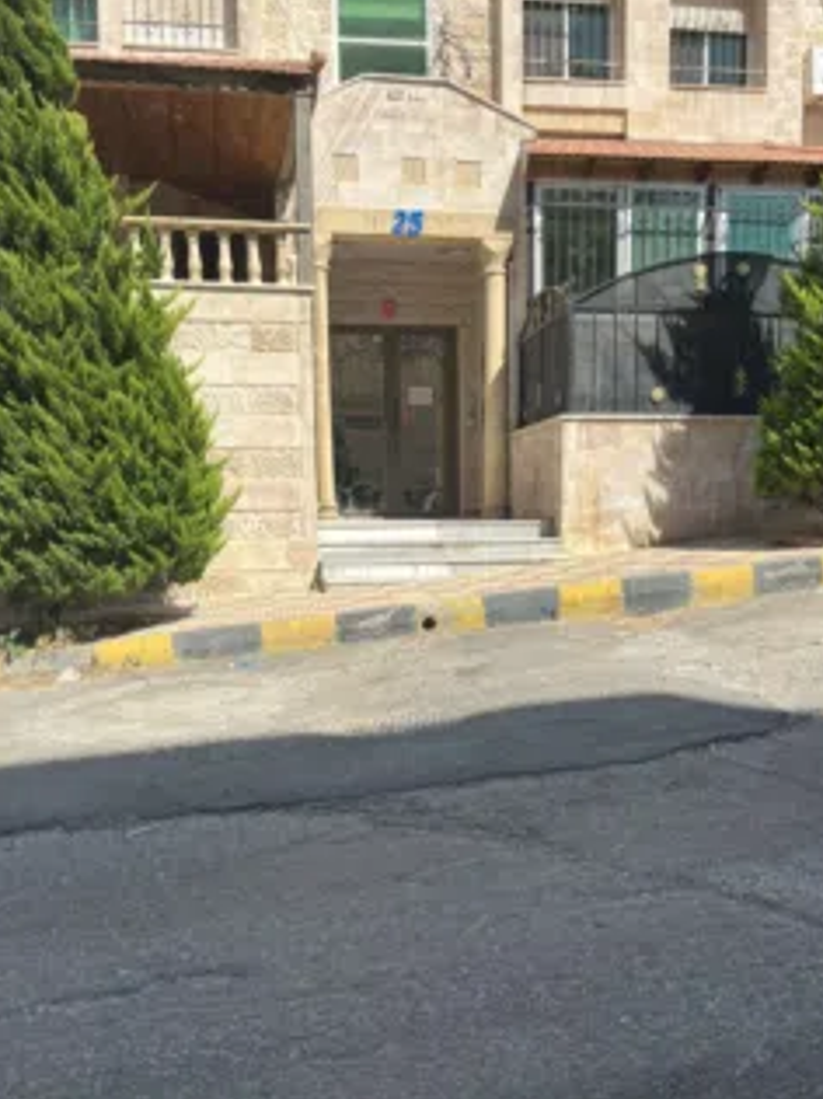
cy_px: 635
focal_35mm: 33
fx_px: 1047
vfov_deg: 55.1
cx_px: 450
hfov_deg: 42.9
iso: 50
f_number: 1.6
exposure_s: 1/3049
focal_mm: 5.1
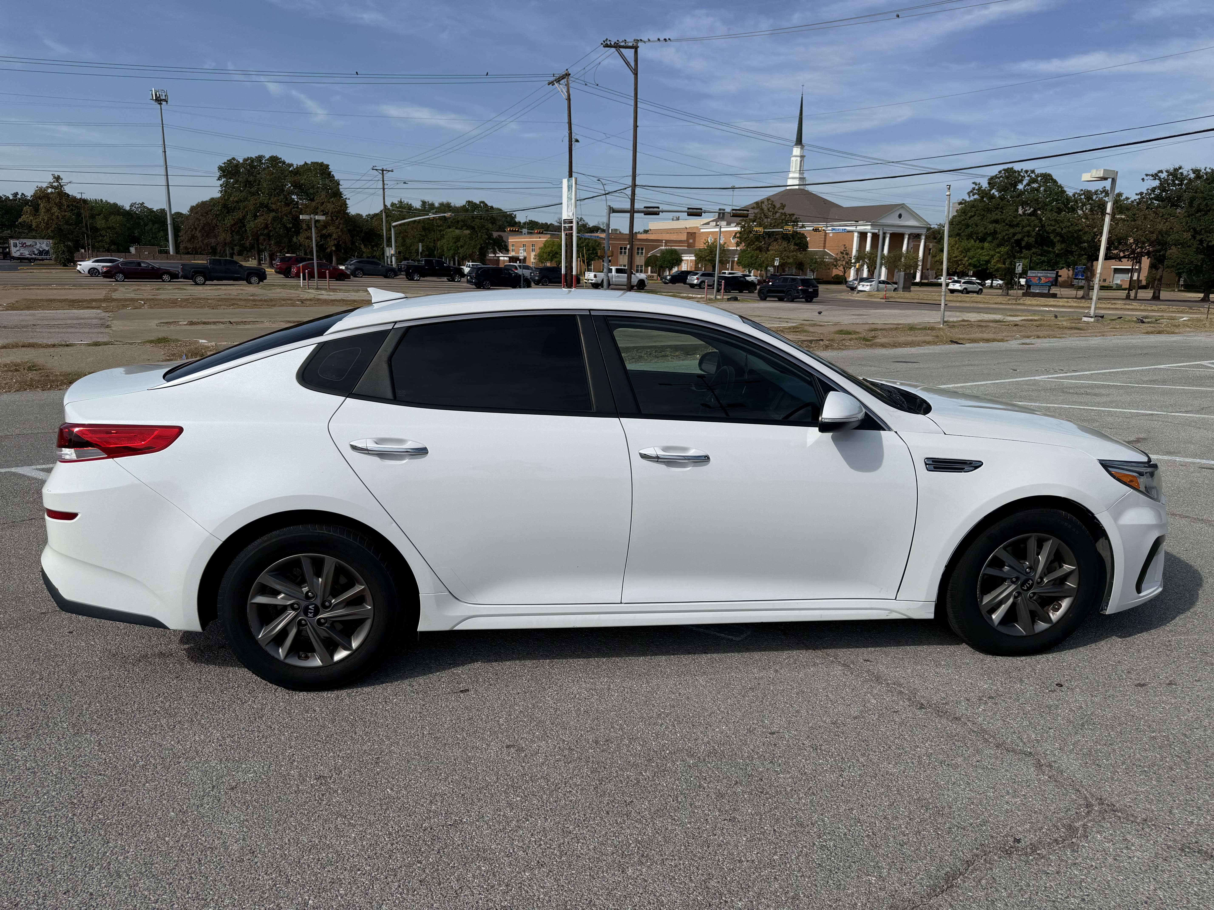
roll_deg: -1.6
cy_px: 455
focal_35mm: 24
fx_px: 842
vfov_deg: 56.8
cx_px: 607
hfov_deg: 71.6
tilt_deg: -12.9
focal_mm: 6.76
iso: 80
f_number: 1.78
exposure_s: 1/8130
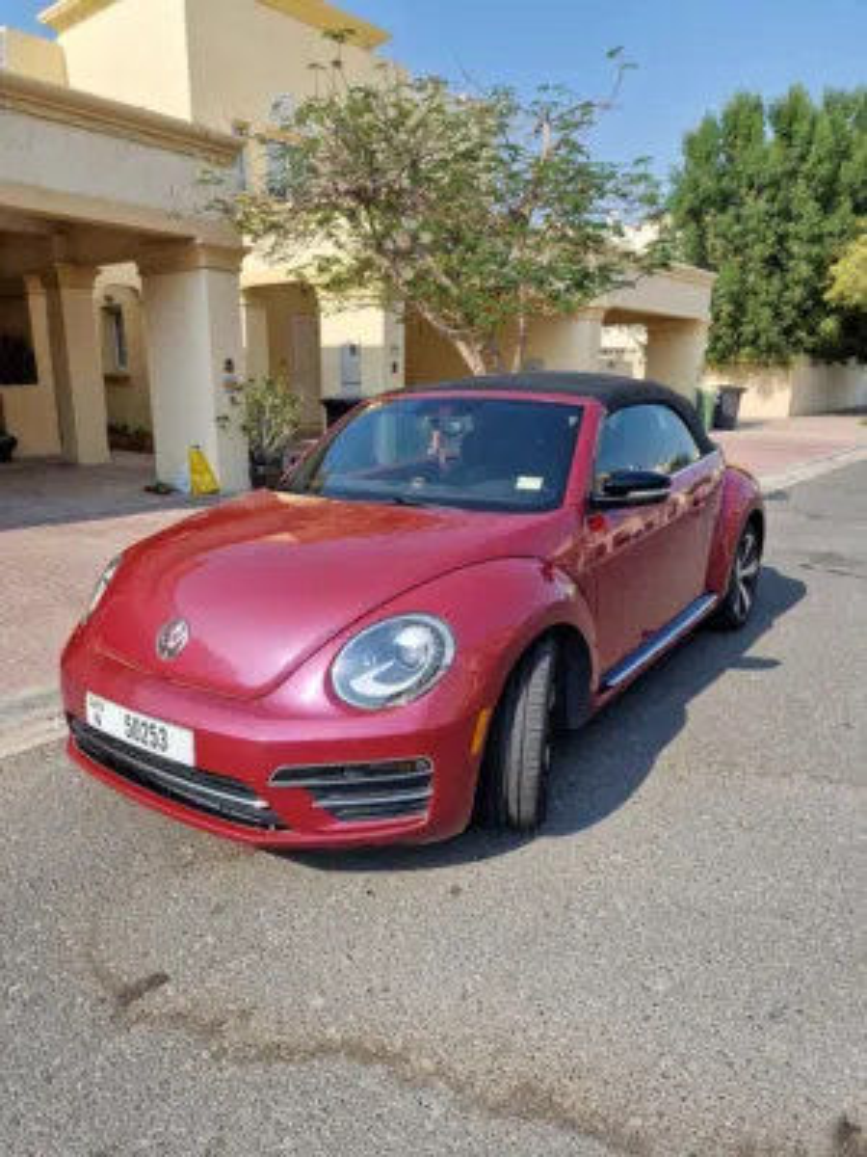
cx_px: 434
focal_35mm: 23
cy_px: 578
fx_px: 768
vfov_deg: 73.9
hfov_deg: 58.9
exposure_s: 1/916
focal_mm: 6.4
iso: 50
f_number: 1.8
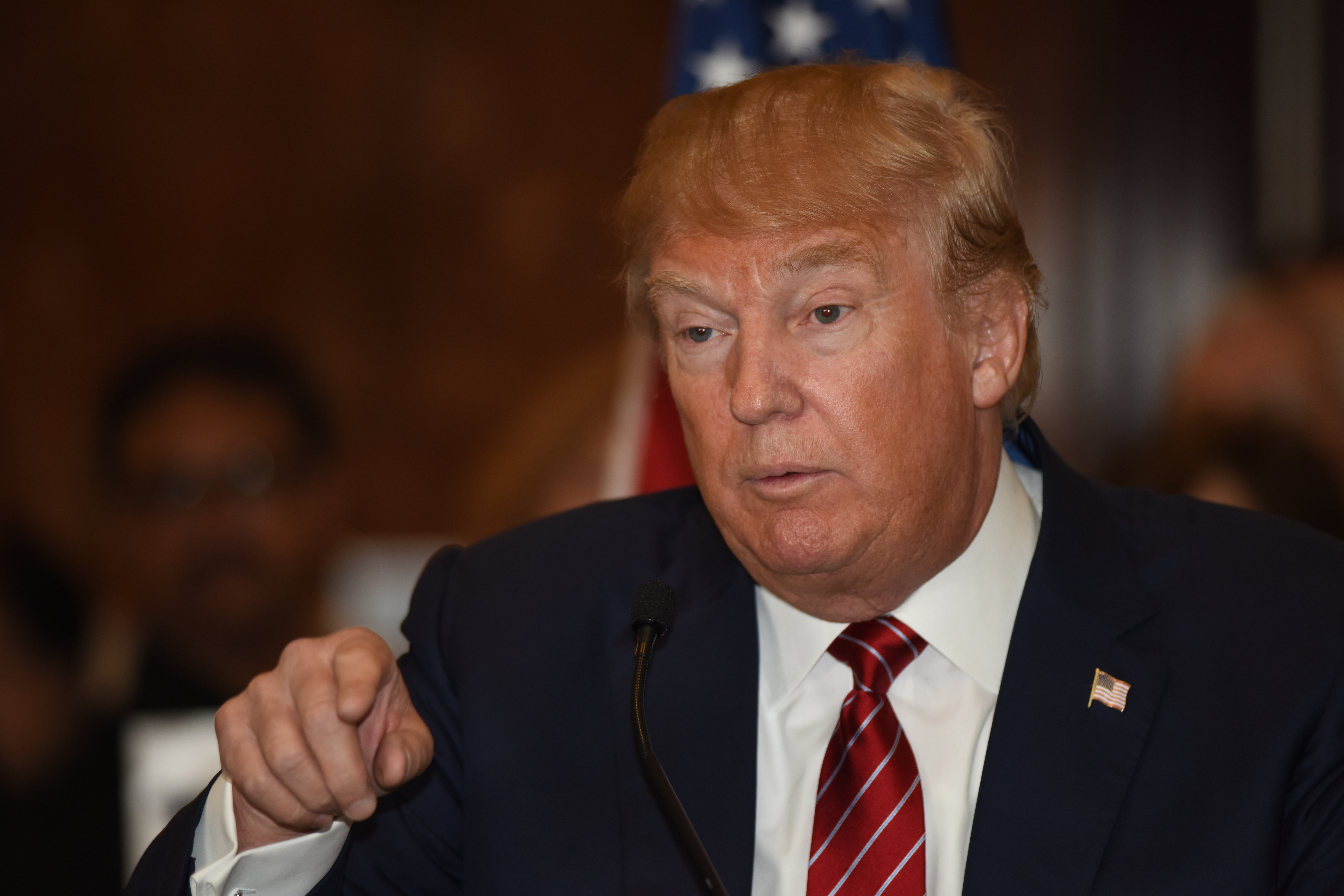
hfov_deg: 6.9
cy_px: 448
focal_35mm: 300
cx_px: 672
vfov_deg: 4.6
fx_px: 11199
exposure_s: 1/200
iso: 800
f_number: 4
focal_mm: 300
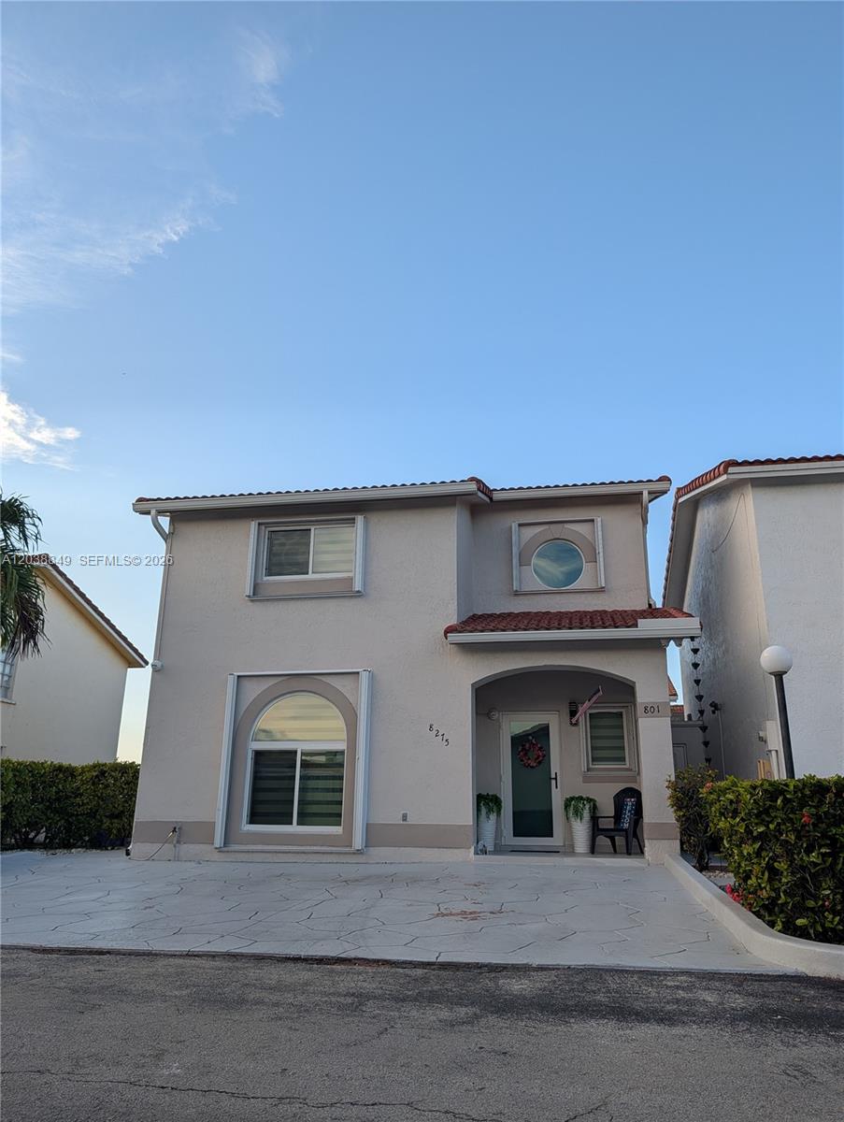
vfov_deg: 71.5
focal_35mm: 24
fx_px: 779
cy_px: 561
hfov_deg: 56.9
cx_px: 422
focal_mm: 6.9
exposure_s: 1/407
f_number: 1.68
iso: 23
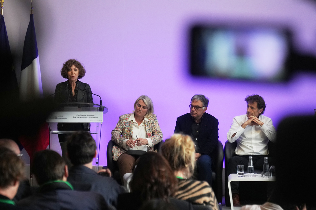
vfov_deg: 13.0
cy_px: 105
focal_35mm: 105
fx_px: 921
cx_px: 158
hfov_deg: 19.5
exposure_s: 1/1000
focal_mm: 70
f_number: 2.8
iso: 2500
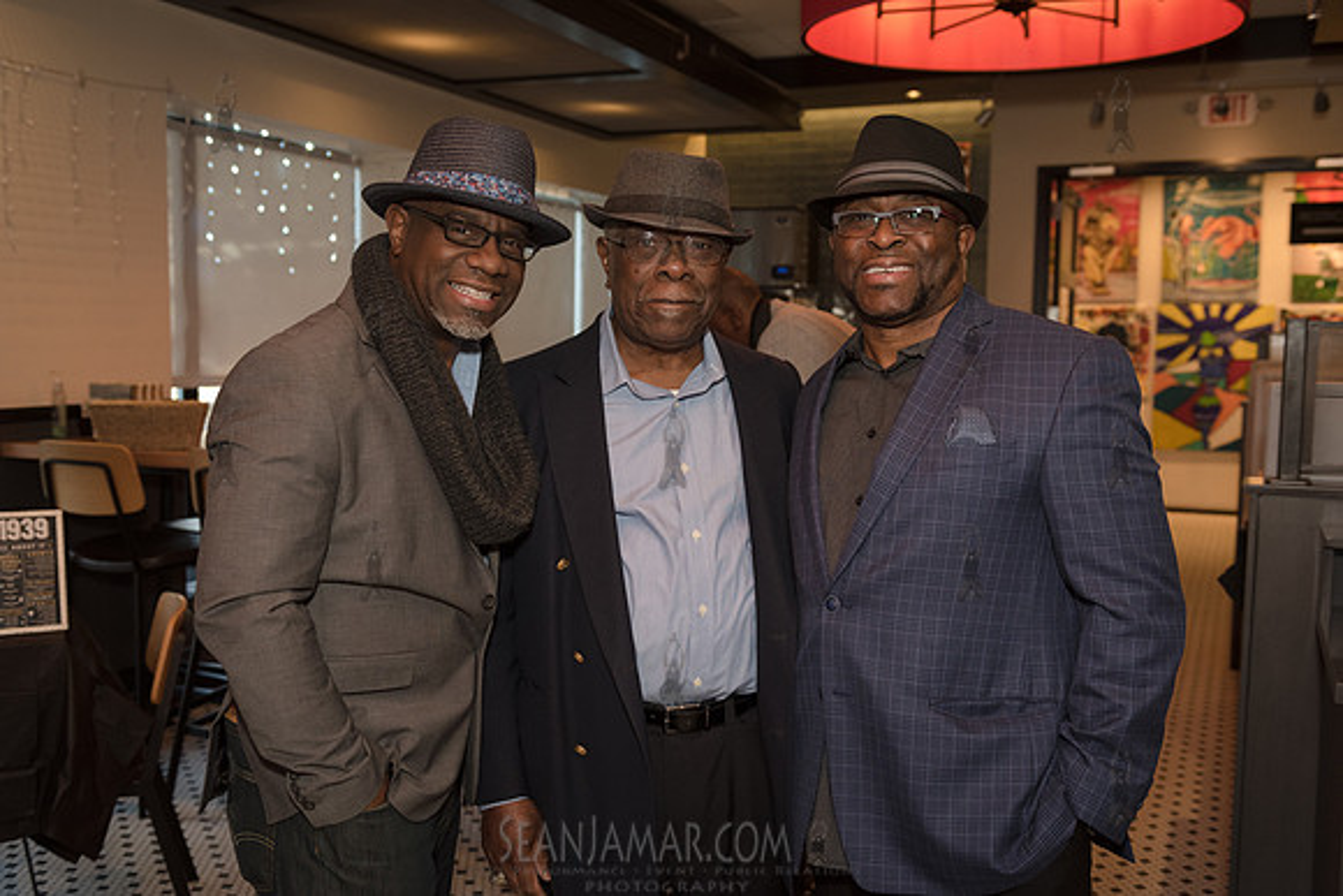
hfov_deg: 54.4
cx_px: 672
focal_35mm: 35
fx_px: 1306
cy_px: 448
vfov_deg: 37.9
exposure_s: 1/320
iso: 1250
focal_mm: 35
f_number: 4
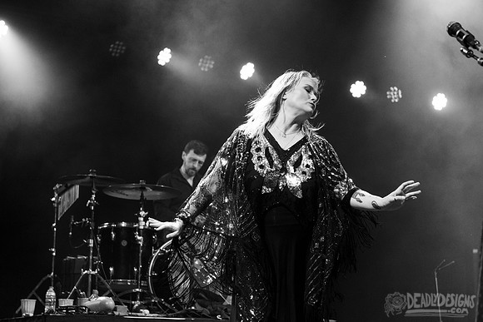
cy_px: 151
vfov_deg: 17.4
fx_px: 1055
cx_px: 240
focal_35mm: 79
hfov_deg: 25.8
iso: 2500
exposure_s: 1/400
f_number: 3.5
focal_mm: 70
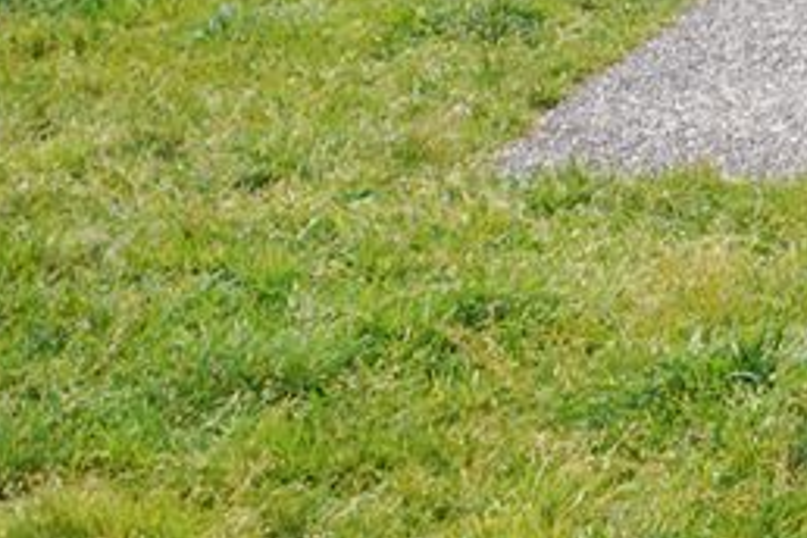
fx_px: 4169
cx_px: 1986
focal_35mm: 186
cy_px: -1176
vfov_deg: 6.6
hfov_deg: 9.7
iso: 100
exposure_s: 1/100
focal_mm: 24
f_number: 5.6
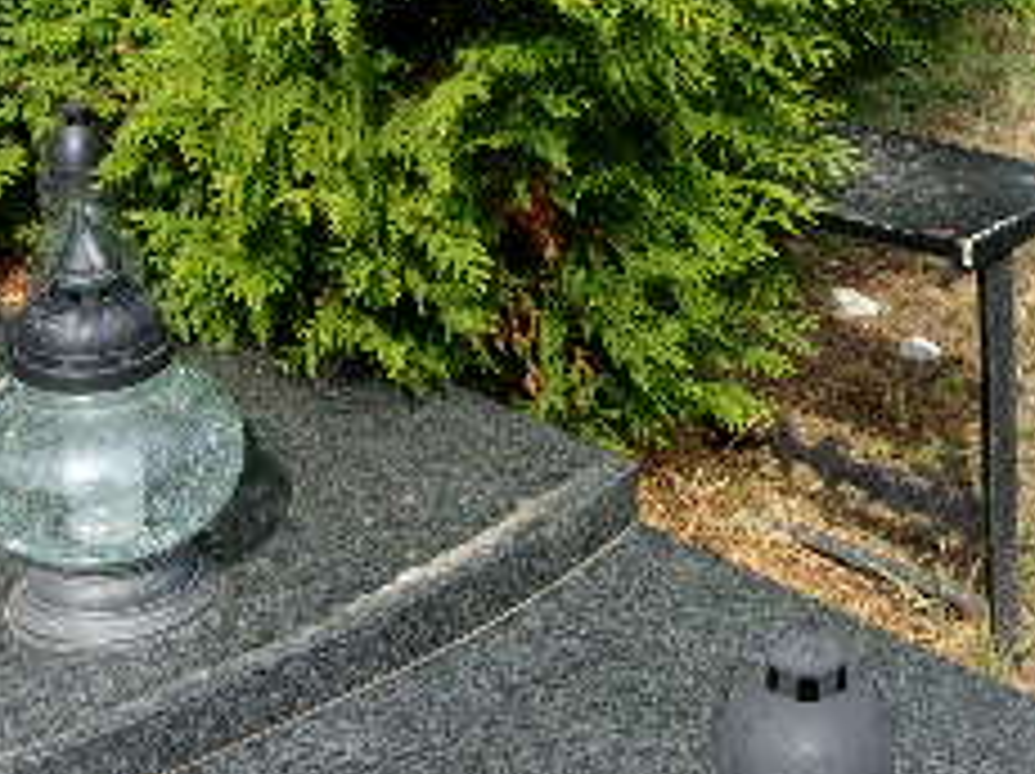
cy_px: 162
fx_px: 2330
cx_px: 747
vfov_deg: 18.7
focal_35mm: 78
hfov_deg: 24.8
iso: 80
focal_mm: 5.1
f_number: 10.8
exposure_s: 1/50
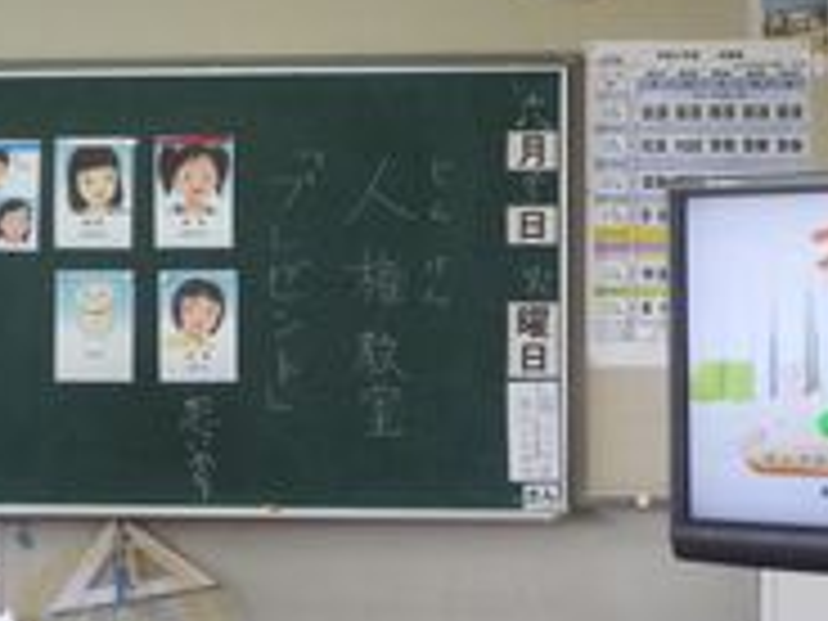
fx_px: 2655
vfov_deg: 13.3
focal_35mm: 111
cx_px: 500
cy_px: 299
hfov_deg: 17.7
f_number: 4.5
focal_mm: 9.9
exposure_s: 1/50
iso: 400
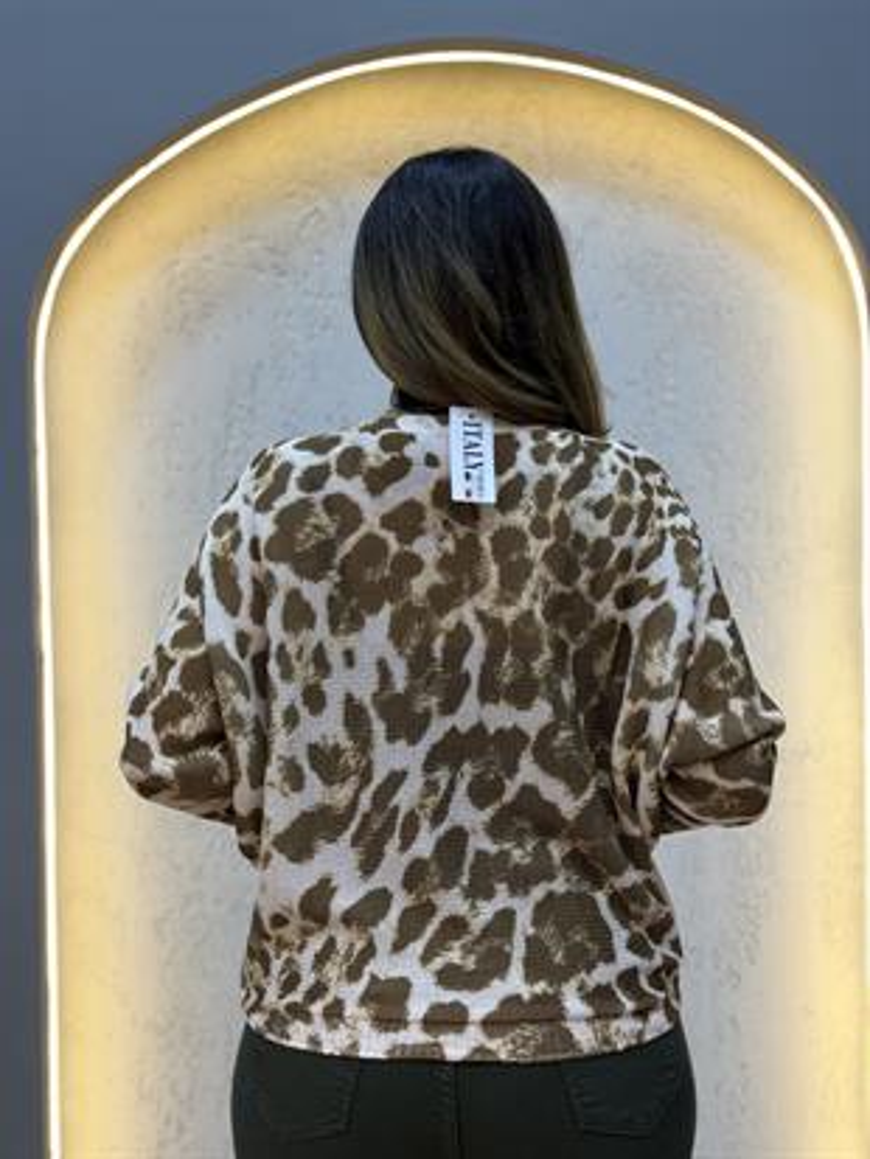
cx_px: 435
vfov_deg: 39.6
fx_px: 1608
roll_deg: +0.4
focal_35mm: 48
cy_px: 580
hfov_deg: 30.3
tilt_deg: -1.5
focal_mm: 6.76
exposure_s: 1/100
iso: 50
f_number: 1.78
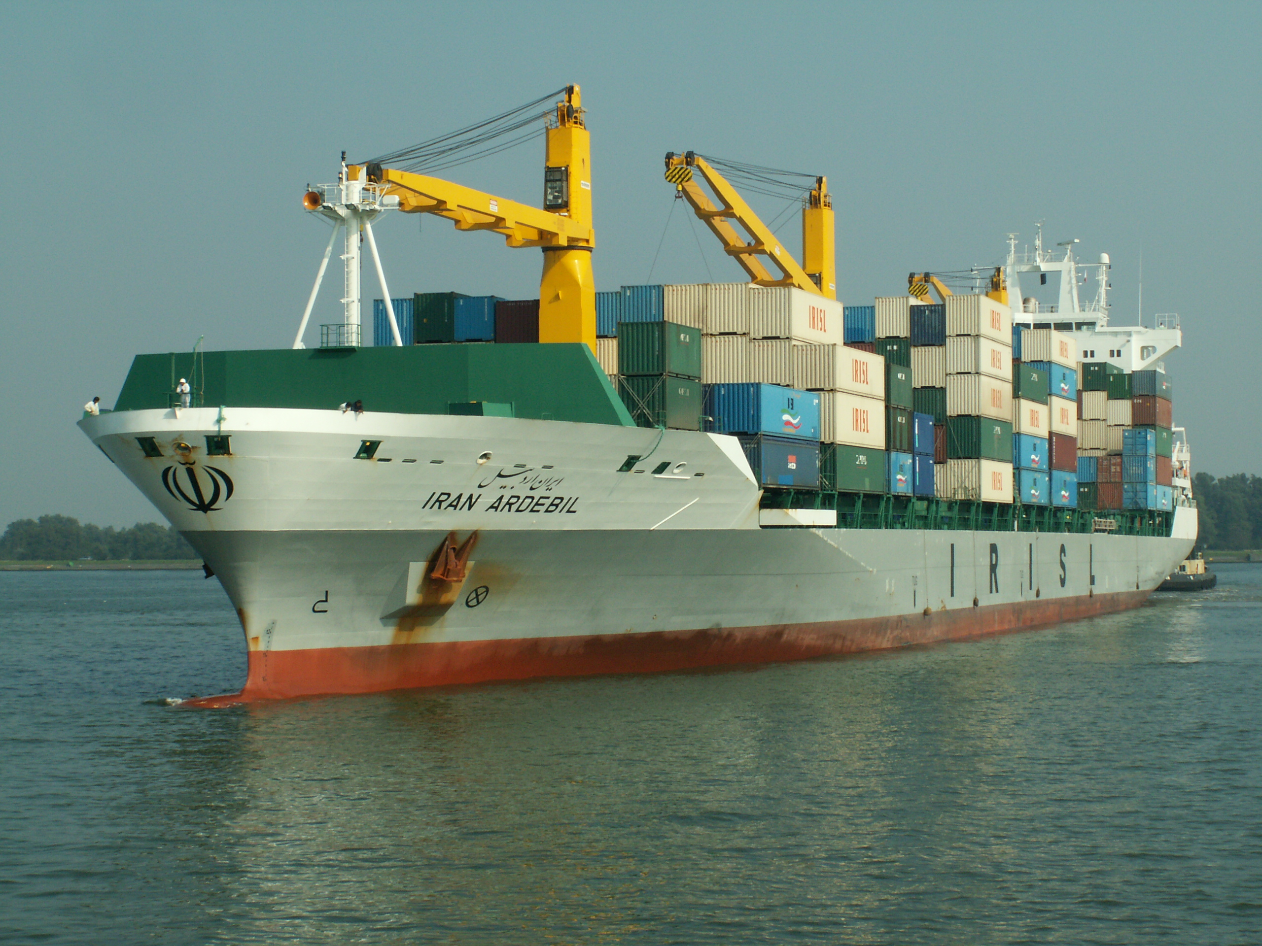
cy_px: 473
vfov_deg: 19.1
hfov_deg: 25.3
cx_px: 631
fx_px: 2807
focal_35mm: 77
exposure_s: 1/250
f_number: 8
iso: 50
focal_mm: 12.84
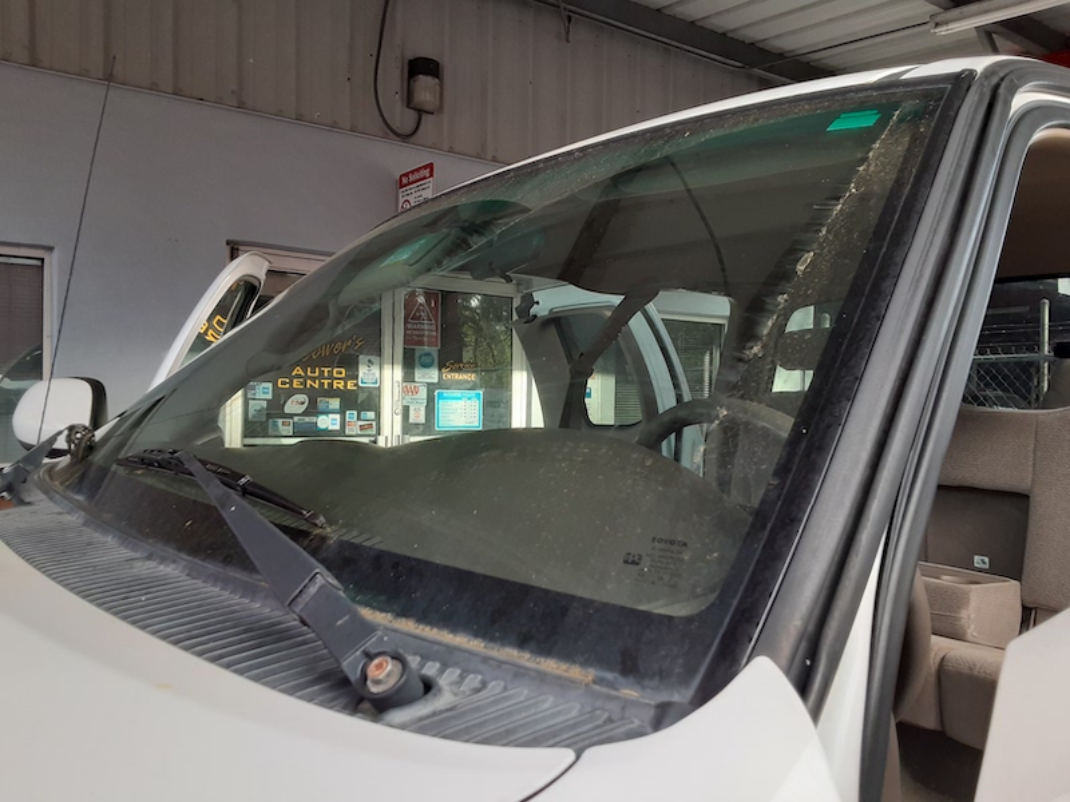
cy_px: 401
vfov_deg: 51.4
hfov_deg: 65.3
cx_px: 535
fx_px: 835
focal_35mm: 27
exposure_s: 1/120
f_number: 1.9
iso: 80
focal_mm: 2.91
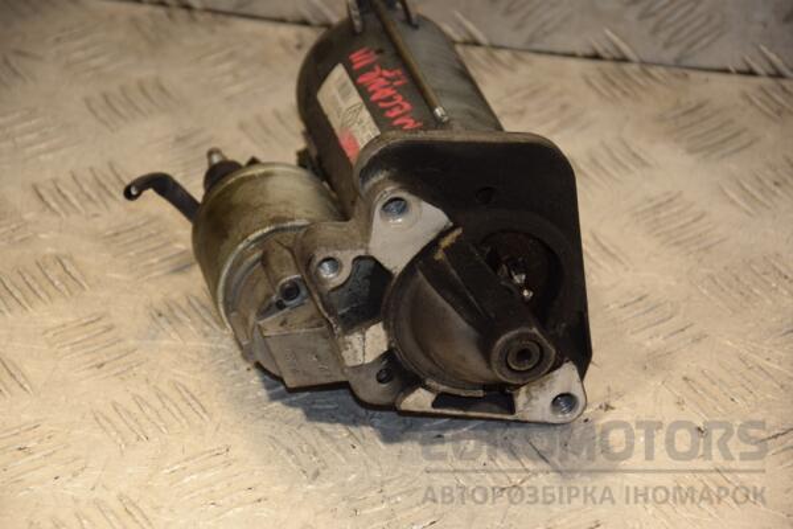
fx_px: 3238
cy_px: 264
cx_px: 396
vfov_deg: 9.3
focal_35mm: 147
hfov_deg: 14.0
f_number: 5.6
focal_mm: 98
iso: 800
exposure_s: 1/200
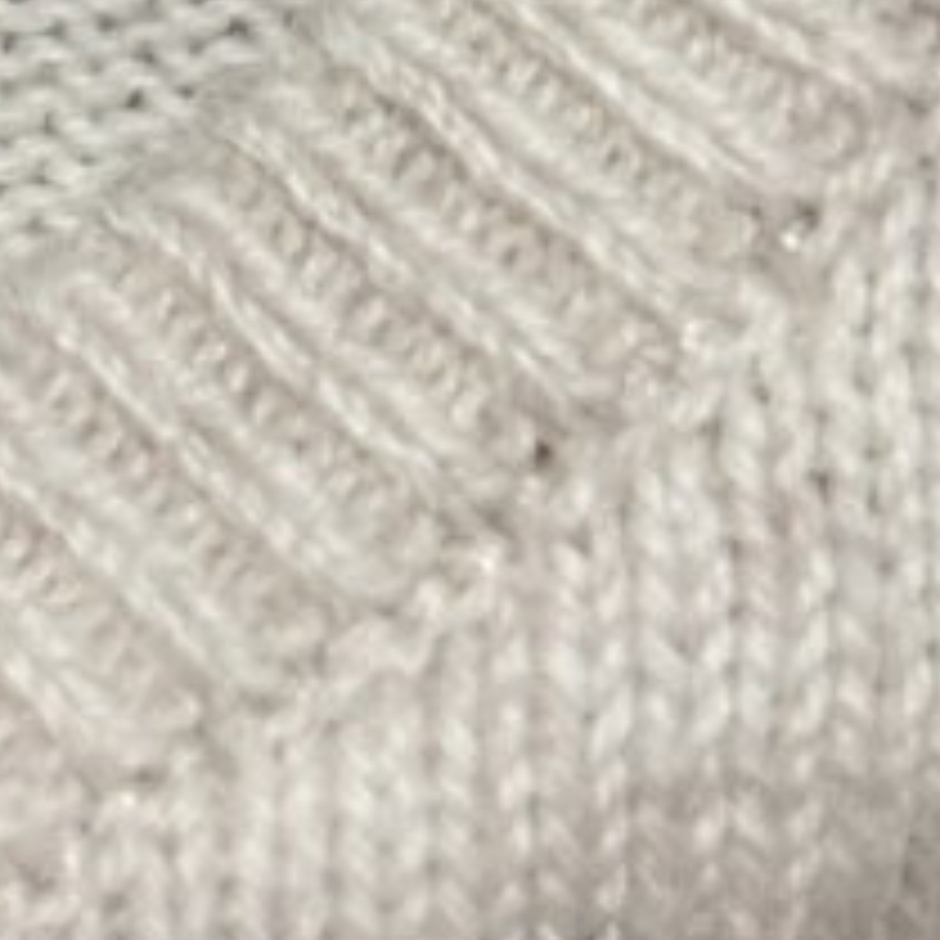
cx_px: -944
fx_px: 5591
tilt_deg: -78.4
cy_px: -672
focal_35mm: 182
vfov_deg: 9.2
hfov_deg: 9.0
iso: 100
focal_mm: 5.7
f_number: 1.5
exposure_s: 1/50
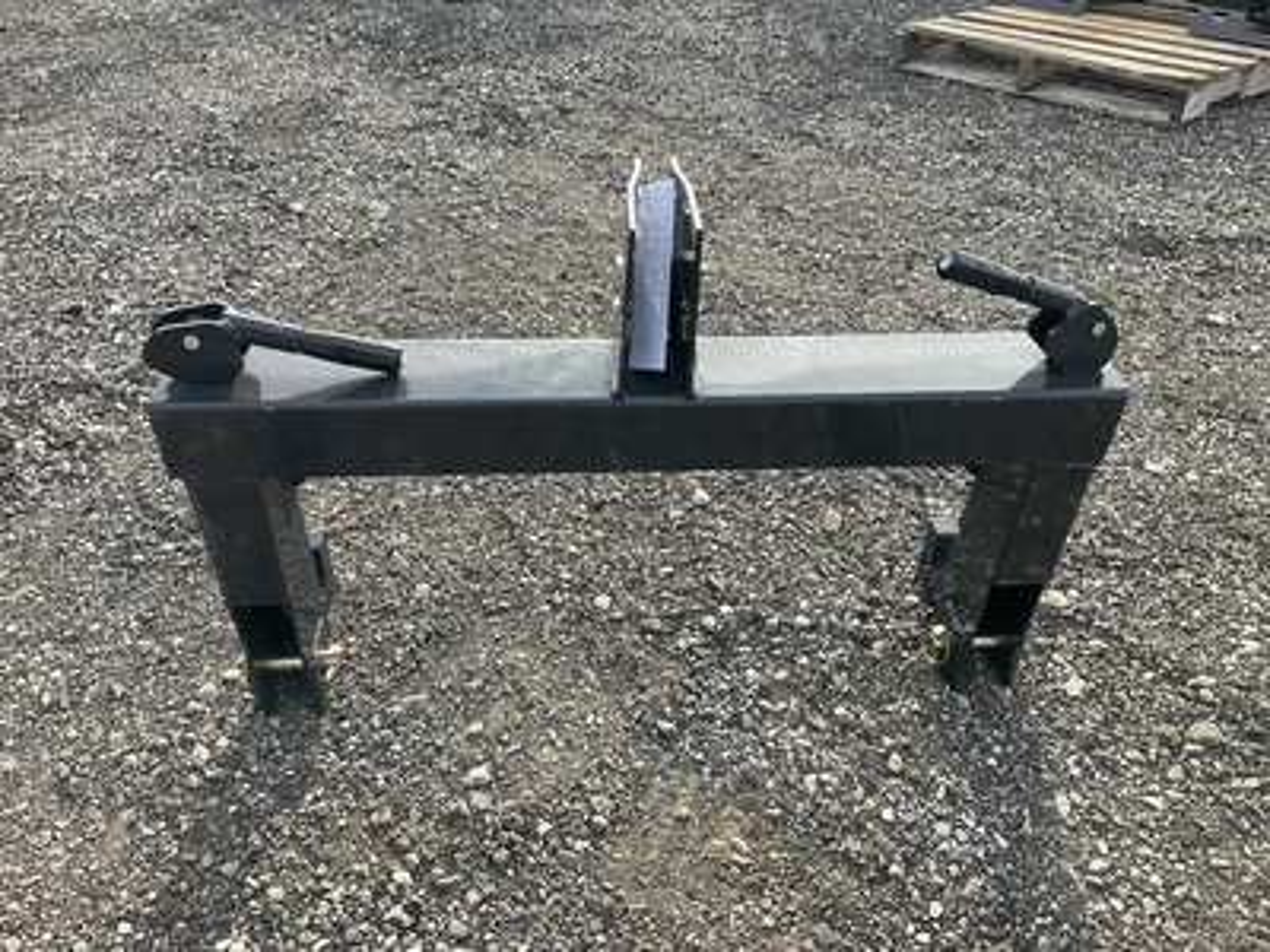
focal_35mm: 29
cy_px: 476
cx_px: 635
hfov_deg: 61.7
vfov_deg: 48.2
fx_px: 1064
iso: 25
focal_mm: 3
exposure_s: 1/391
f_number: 1.8
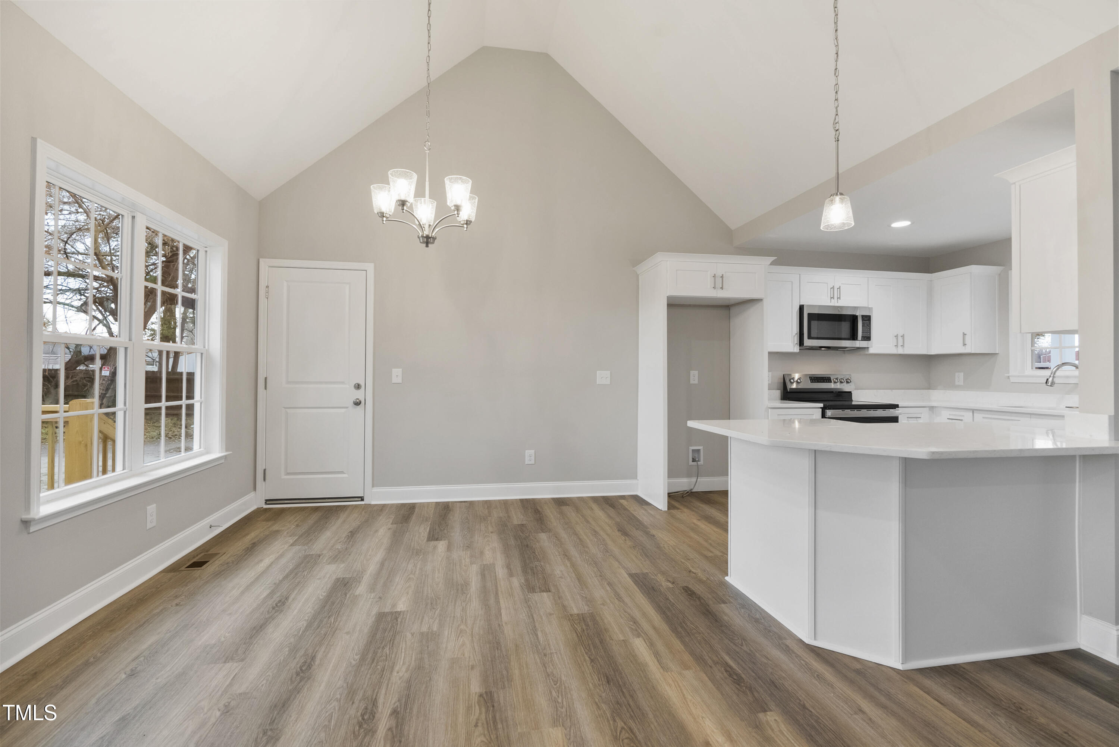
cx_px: 560
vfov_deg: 73.8
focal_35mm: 16
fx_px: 498
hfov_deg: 96.7
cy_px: 374
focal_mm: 16
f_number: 7.1
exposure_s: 1/15
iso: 1250
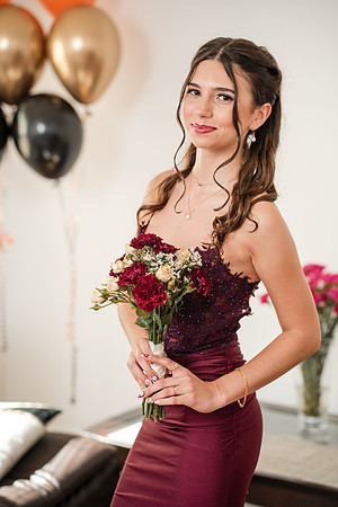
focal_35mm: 92
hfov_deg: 14.9
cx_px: 169
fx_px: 1296
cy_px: 254
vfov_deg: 22.1
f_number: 3.2
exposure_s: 1/250
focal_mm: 92
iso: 1000
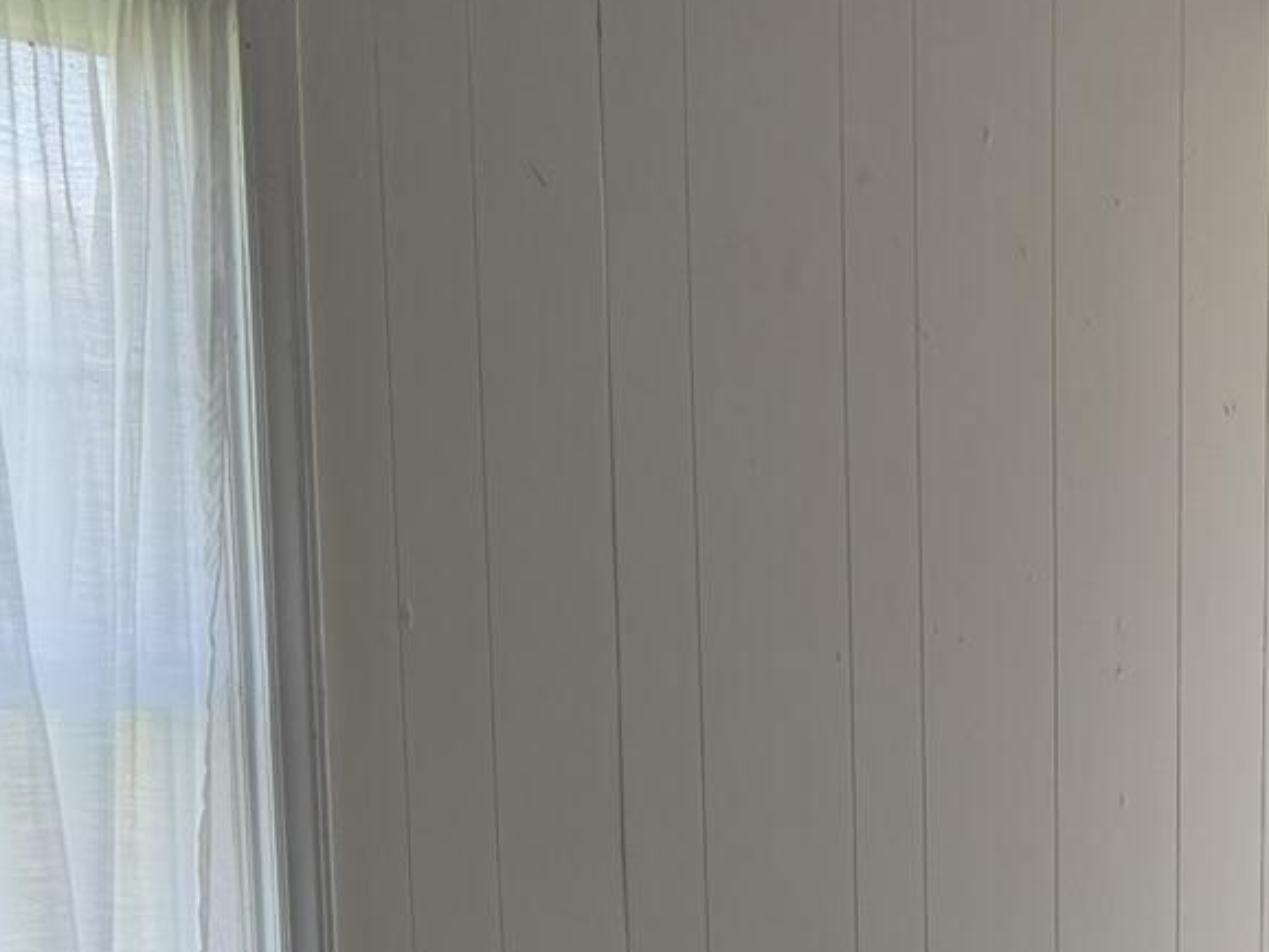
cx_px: 1609
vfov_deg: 16.2
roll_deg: -1.0
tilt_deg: -13.2
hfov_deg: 21.1
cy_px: 1318
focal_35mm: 85
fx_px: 3117
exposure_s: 1/445
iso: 100
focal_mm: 6.76
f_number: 1.78
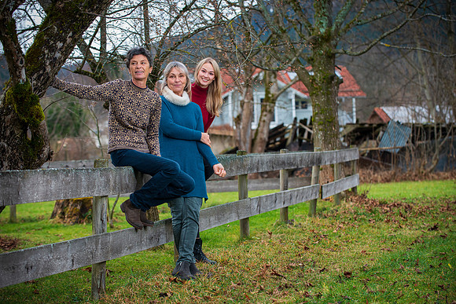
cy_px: 152
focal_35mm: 105
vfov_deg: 13.0
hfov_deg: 19.5
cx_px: 228
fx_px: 1330
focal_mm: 105
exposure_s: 1/200
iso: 800
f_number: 5
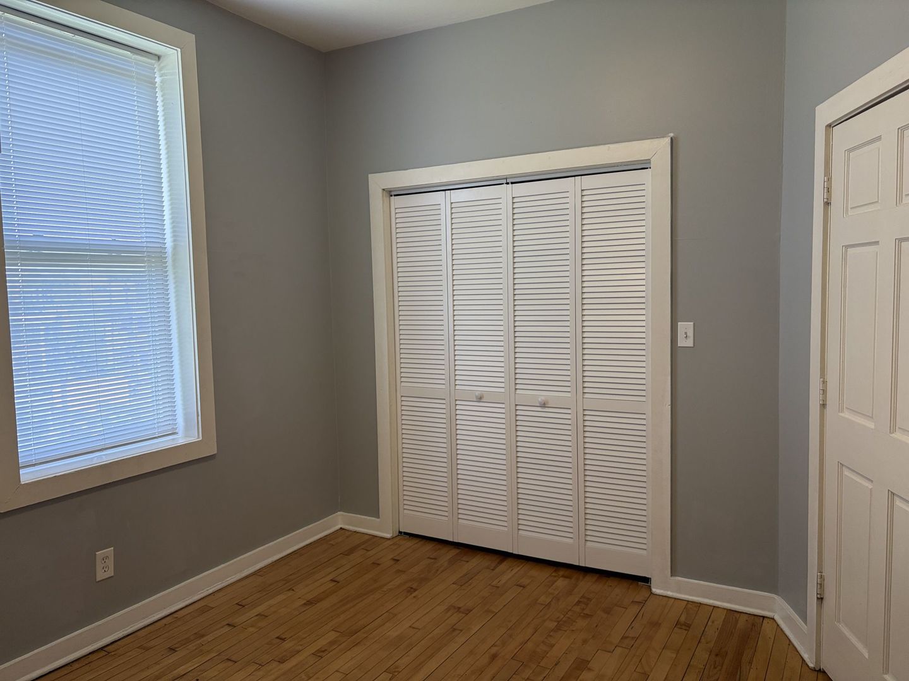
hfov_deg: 67.3
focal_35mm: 26
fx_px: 683
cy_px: 340
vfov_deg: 53.1
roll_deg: +1.9
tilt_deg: -3.8
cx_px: 454
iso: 125
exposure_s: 1/128
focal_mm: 5.96
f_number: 1.6
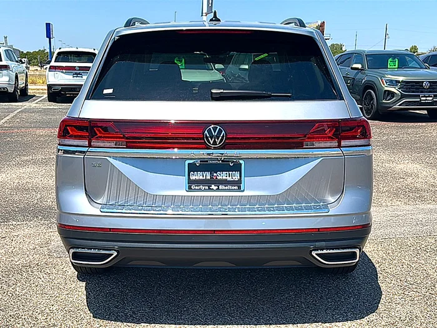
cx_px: 218
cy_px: 164
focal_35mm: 38
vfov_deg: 37.7
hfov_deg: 49.0
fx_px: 480
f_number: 1.78
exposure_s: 1/4808
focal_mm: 6.86
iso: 80
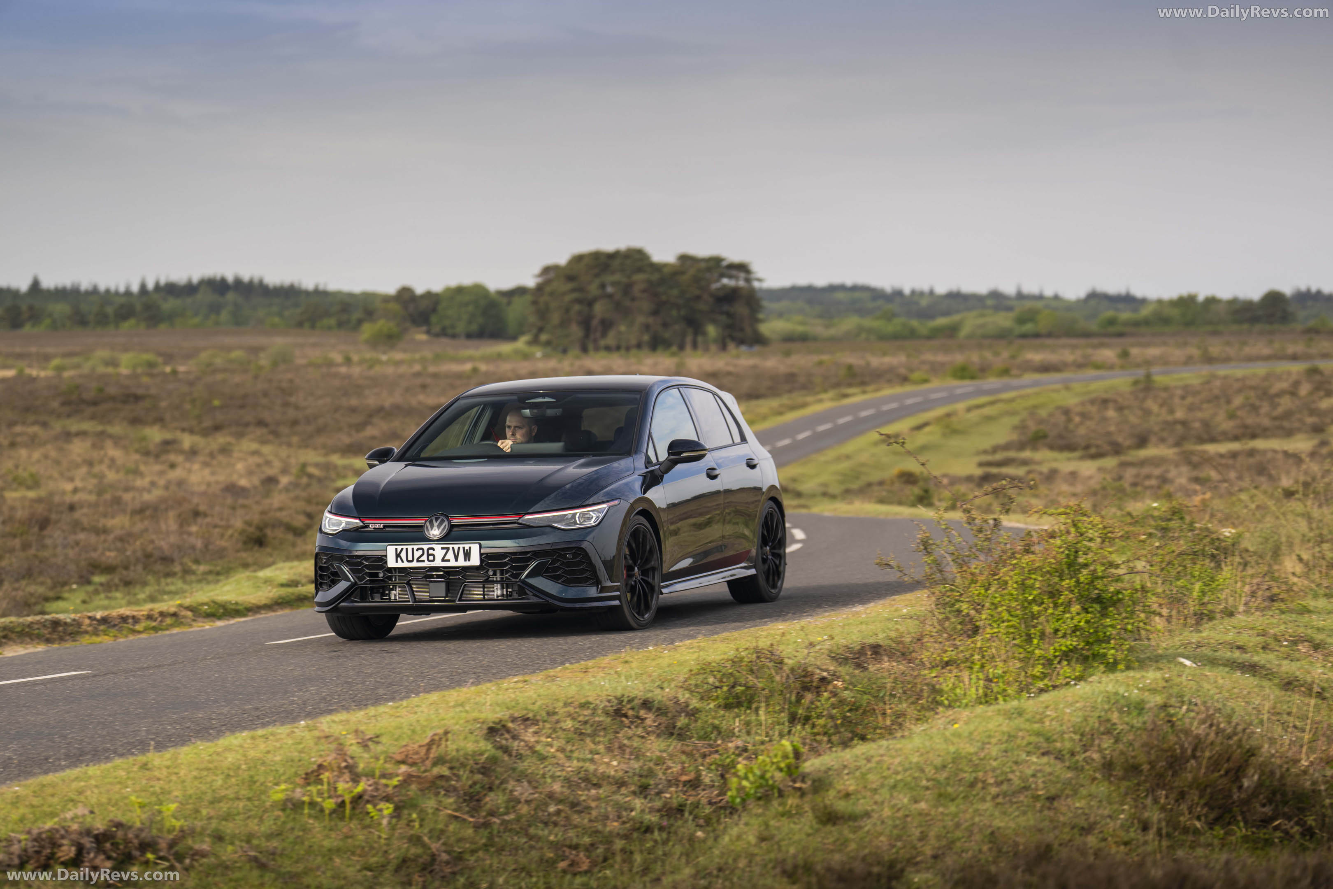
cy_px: 444
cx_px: 666
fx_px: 3369
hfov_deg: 22.4
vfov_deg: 15.0
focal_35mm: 91
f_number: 3.2
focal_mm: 91
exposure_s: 1/400
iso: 50
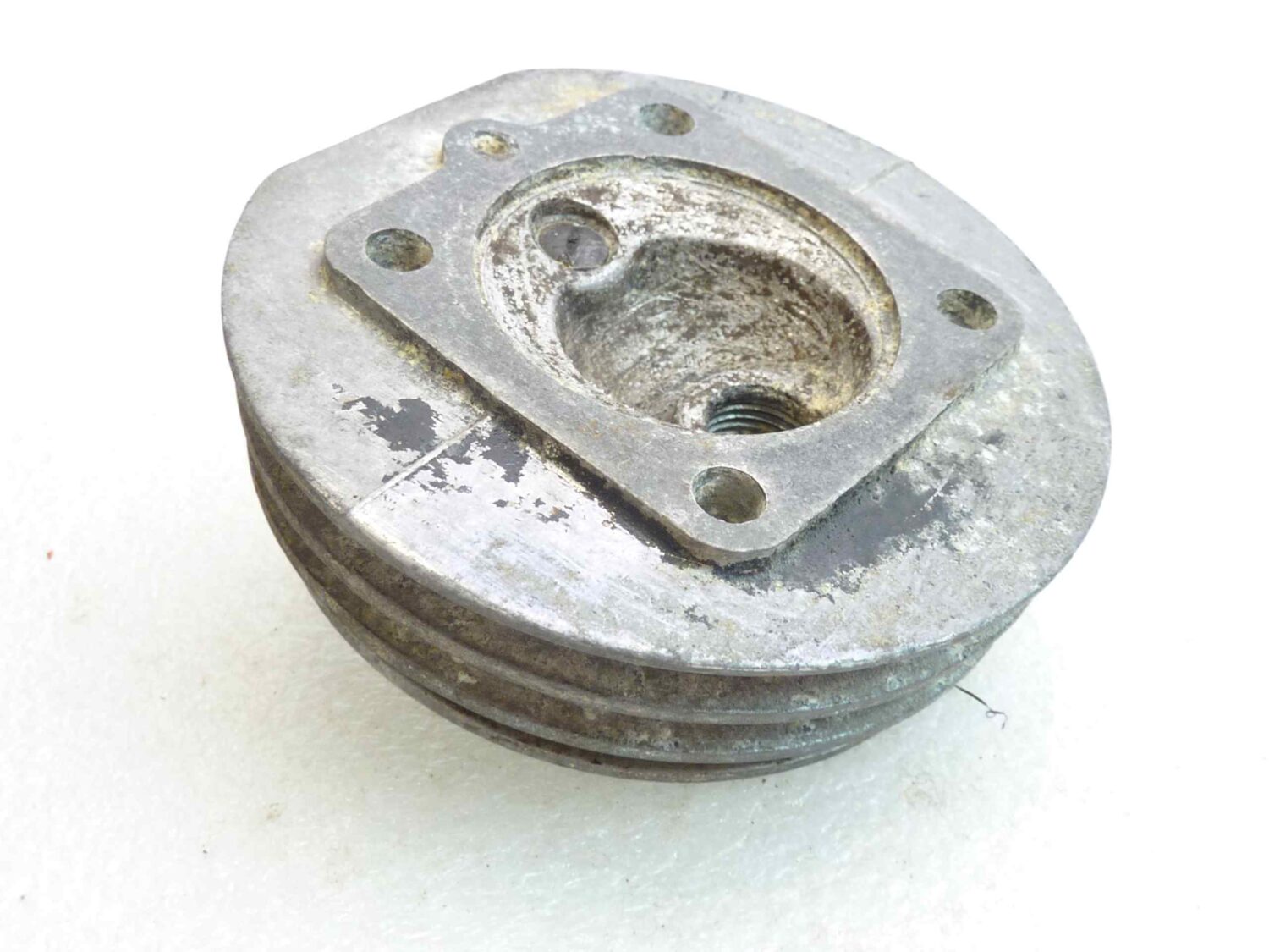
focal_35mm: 38
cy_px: 476
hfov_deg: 49.0
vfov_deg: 37.7
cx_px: 634
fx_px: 1393
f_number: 3.3
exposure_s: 1/10
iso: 80
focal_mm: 4.4
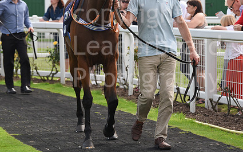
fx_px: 1244
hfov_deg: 11.1
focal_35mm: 188
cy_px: 51
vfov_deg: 7.0
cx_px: 148
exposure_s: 1/1250
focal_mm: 135
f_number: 5.6
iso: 400
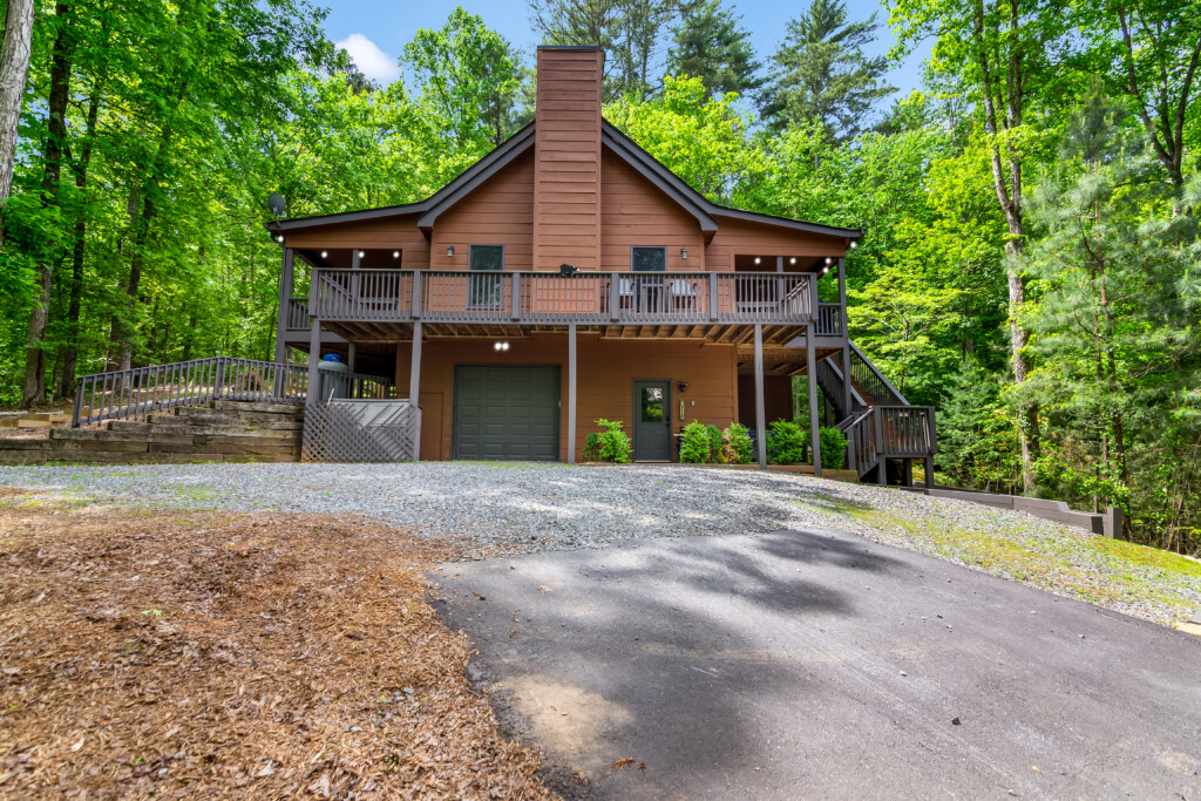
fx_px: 550
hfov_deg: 95.0
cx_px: 600
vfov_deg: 72.1
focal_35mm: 16
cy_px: 400
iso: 110
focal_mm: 11
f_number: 5.6
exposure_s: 1/125
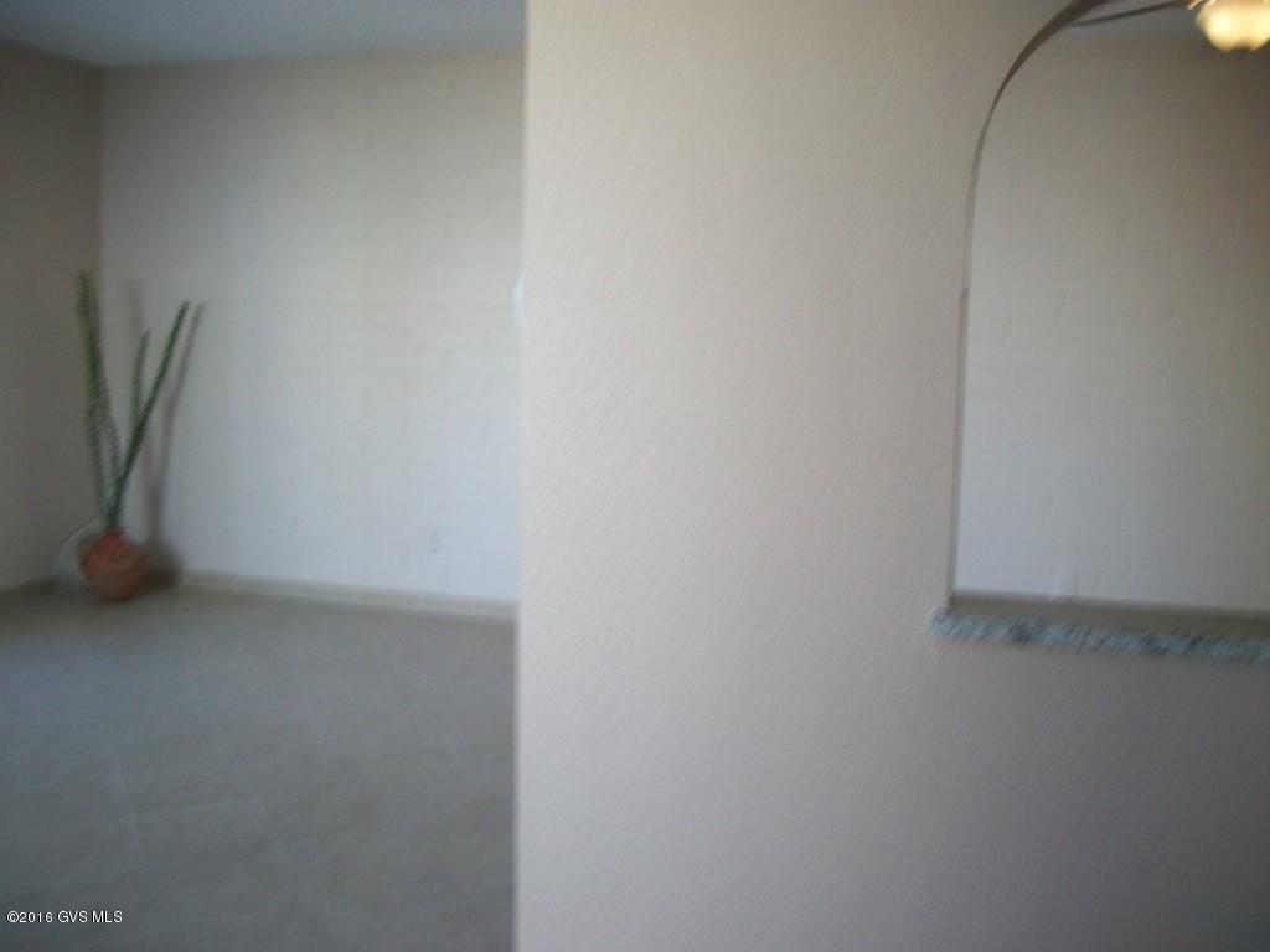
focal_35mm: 32
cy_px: 476
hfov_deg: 56.8
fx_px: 1174
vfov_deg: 44.2
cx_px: 635
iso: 101
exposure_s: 1/30
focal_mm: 5.7
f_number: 2.9
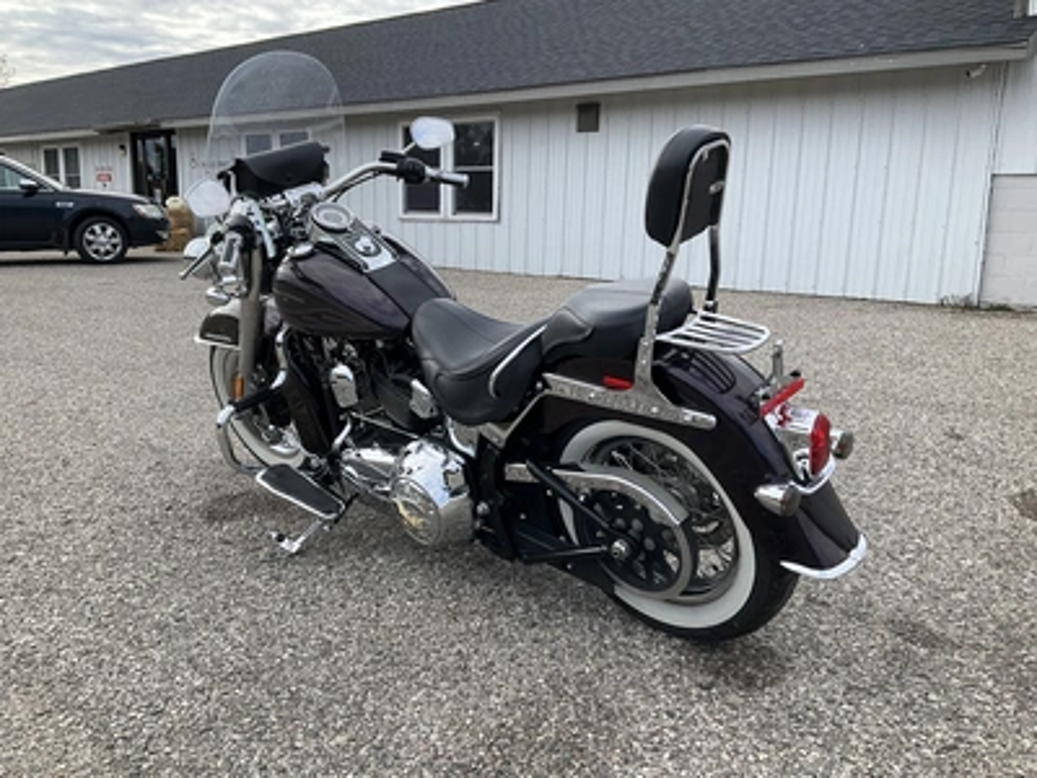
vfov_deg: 48.2
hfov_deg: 61.7
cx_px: 518
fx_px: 869
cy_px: 389
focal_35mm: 29
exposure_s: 1/620
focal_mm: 3
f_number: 1.8
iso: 25
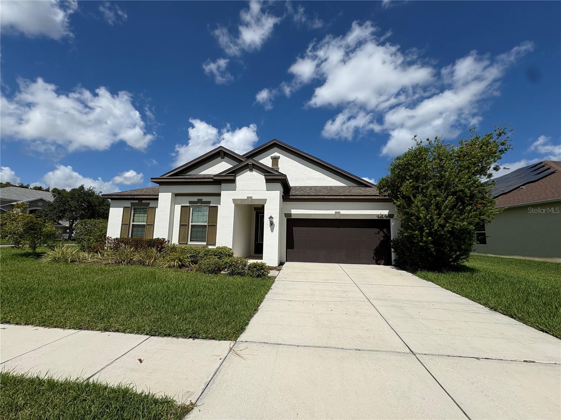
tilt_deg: +8.1
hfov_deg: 102.1
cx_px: 280
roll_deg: -2.0
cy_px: 210
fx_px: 227
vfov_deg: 85.7
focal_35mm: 14
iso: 50
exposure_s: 1/4630
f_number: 2.2
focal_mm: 2.22
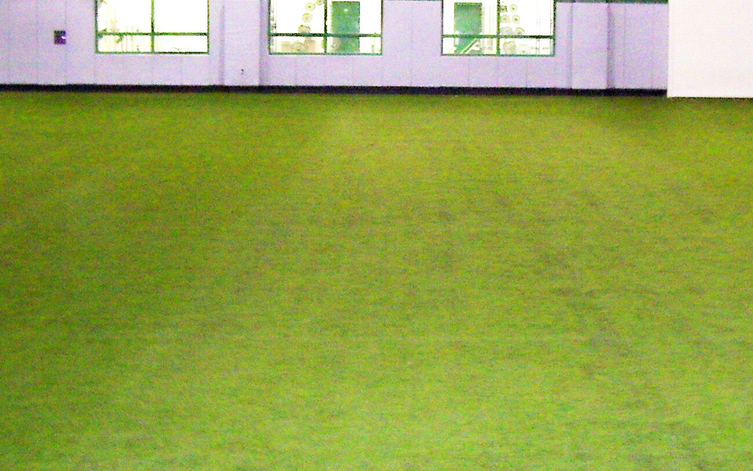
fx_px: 1724
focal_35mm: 84
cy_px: 191
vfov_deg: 15.5
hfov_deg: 24.6
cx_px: 418
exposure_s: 1/60
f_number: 2.7
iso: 200
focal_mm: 6
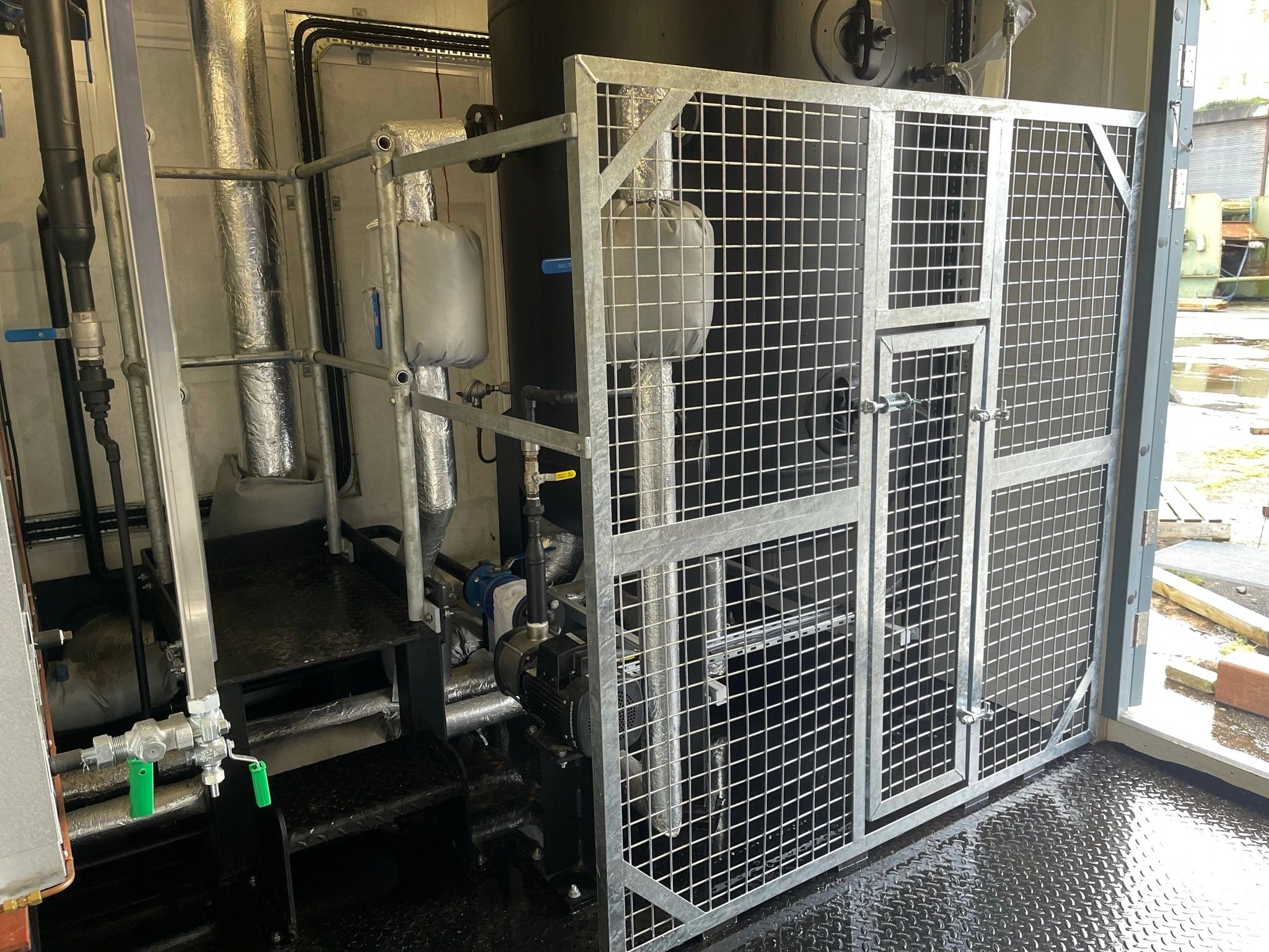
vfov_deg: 53.1
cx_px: 634
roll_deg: +1.0
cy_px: 476
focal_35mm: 26
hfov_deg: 67.3
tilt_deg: -13.6
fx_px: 953
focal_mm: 5.1
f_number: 1.6
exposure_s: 1/100
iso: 100
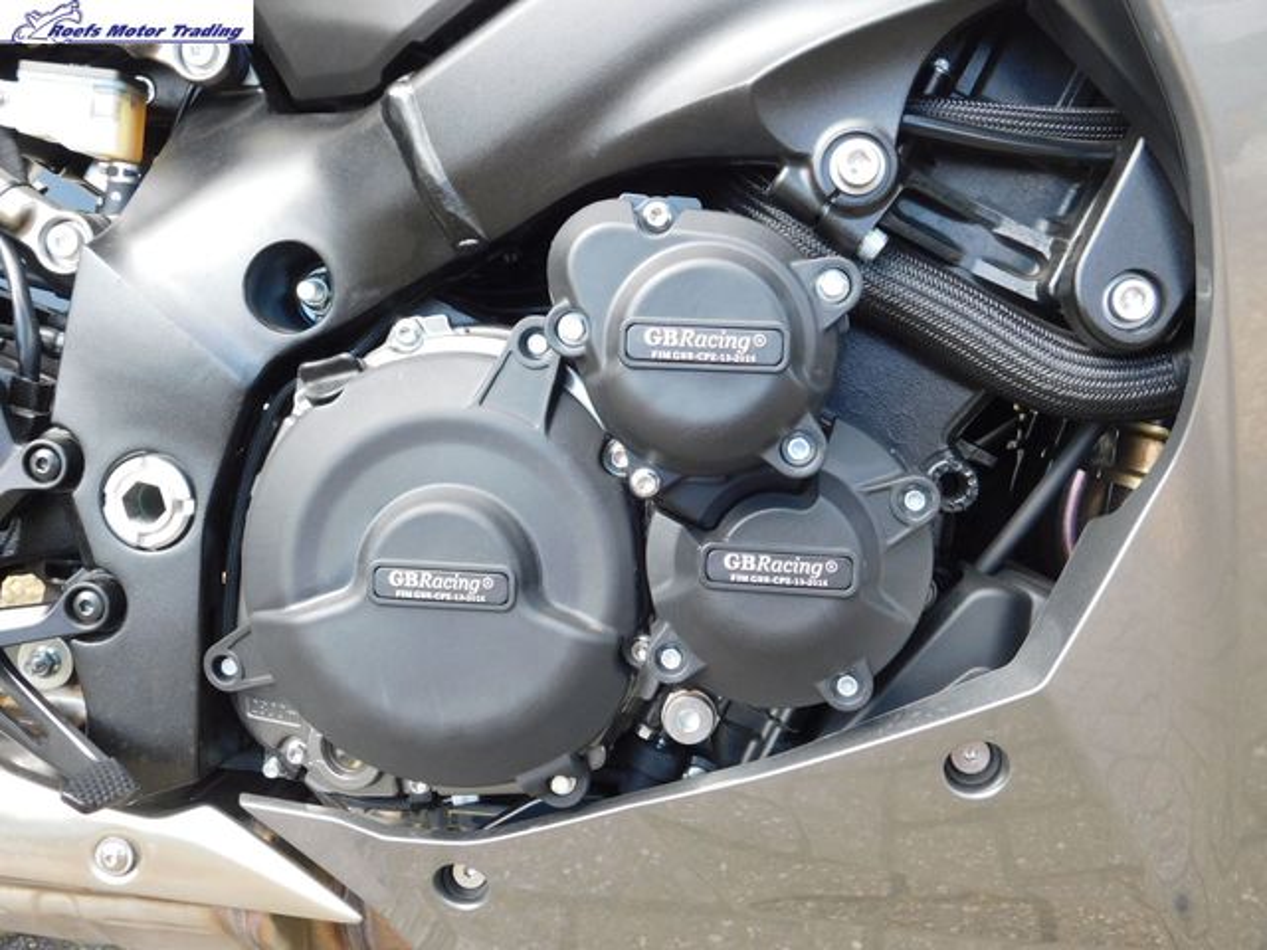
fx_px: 1318
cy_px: 475
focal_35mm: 36
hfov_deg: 51.4
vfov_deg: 39.7
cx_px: 634
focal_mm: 6.3
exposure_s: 1/80
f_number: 3.5
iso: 125
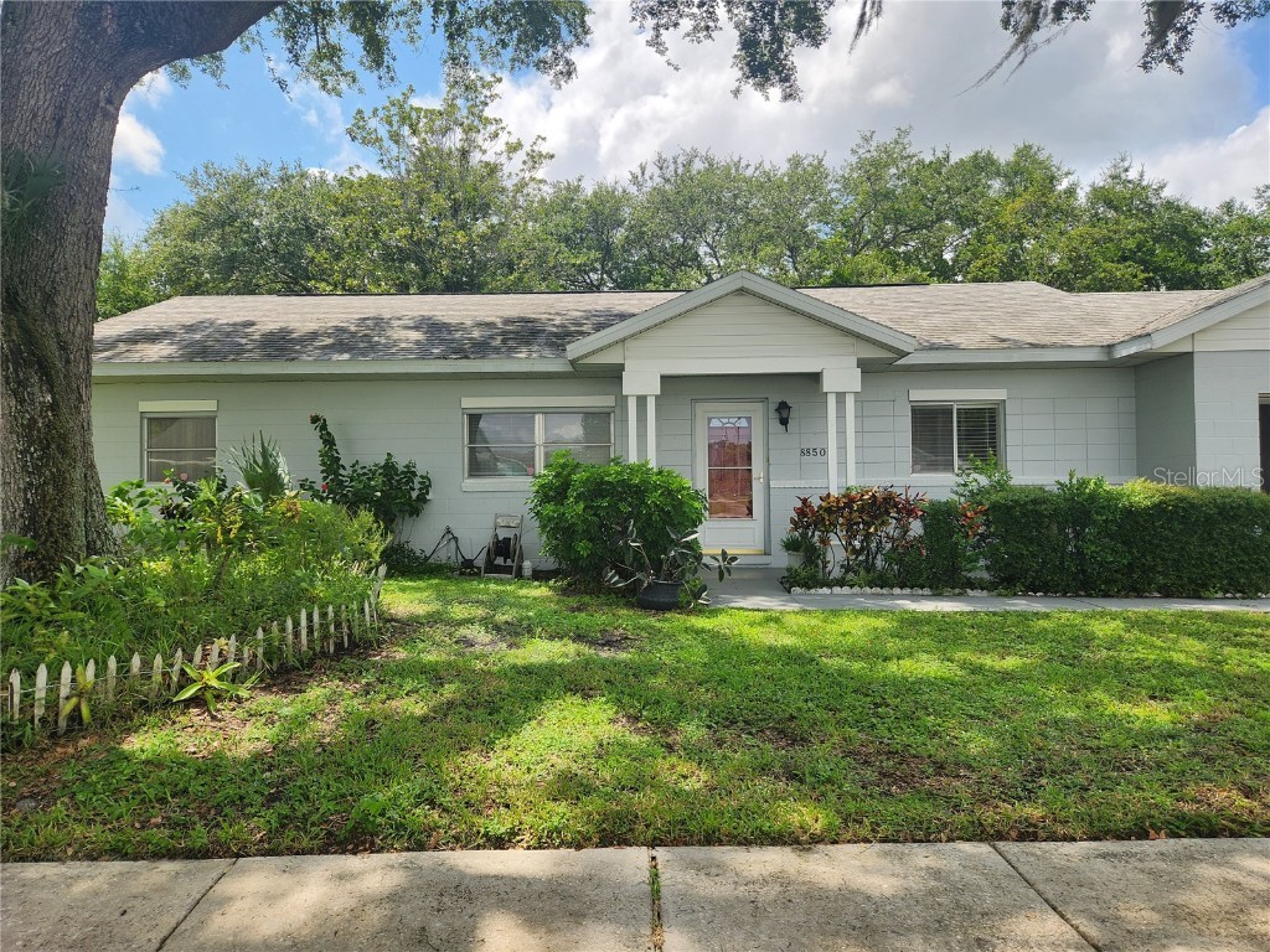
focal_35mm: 23
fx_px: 844
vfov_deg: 58.9
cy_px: 476
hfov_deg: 73.9
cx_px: 635
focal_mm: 5.4
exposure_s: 1/1376
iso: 20
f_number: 1.8
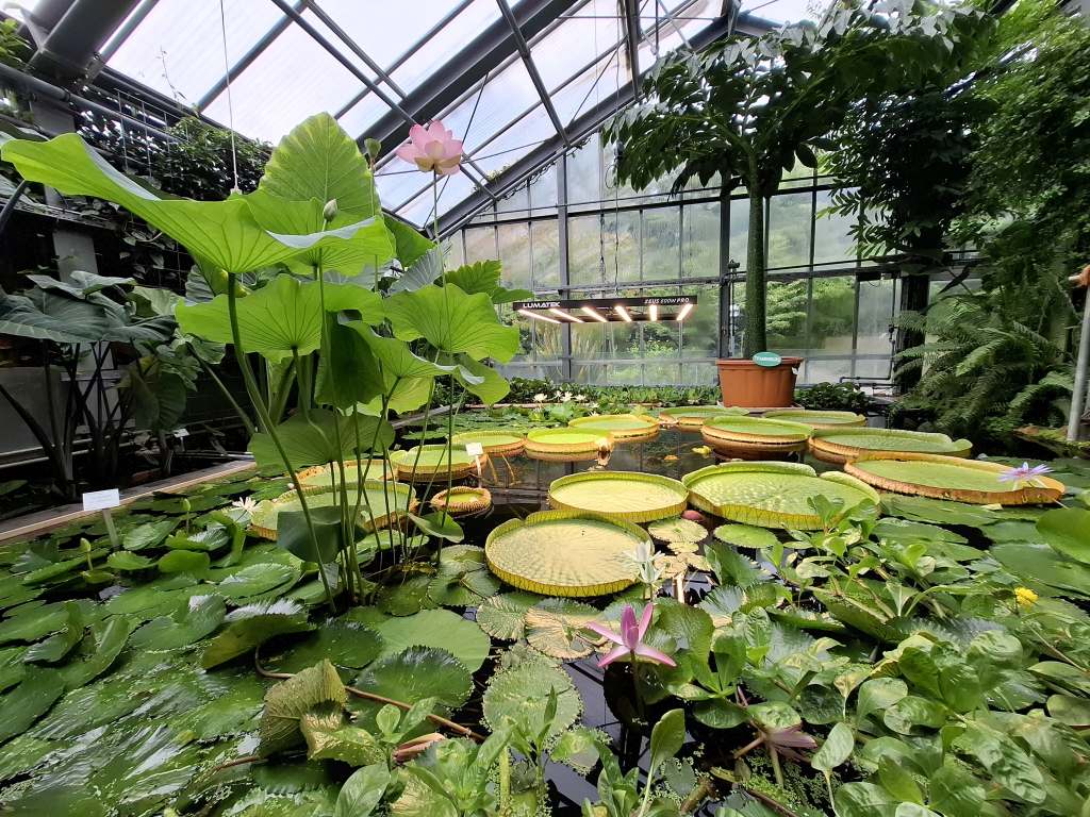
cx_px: 545
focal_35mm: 13
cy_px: 408
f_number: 2.2
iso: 40
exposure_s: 1/111
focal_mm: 1.74
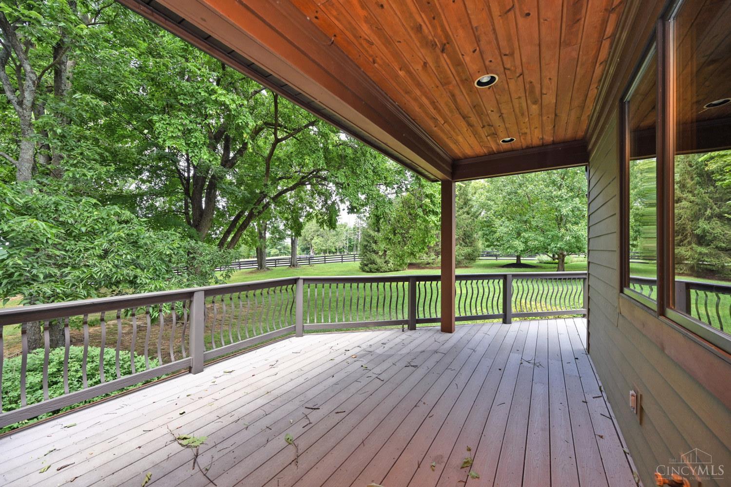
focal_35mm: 14
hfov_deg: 104.3
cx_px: 366
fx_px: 284
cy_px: 244
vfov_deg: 81.2
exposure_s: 1/125
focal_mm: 14
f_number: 5.6
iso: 200
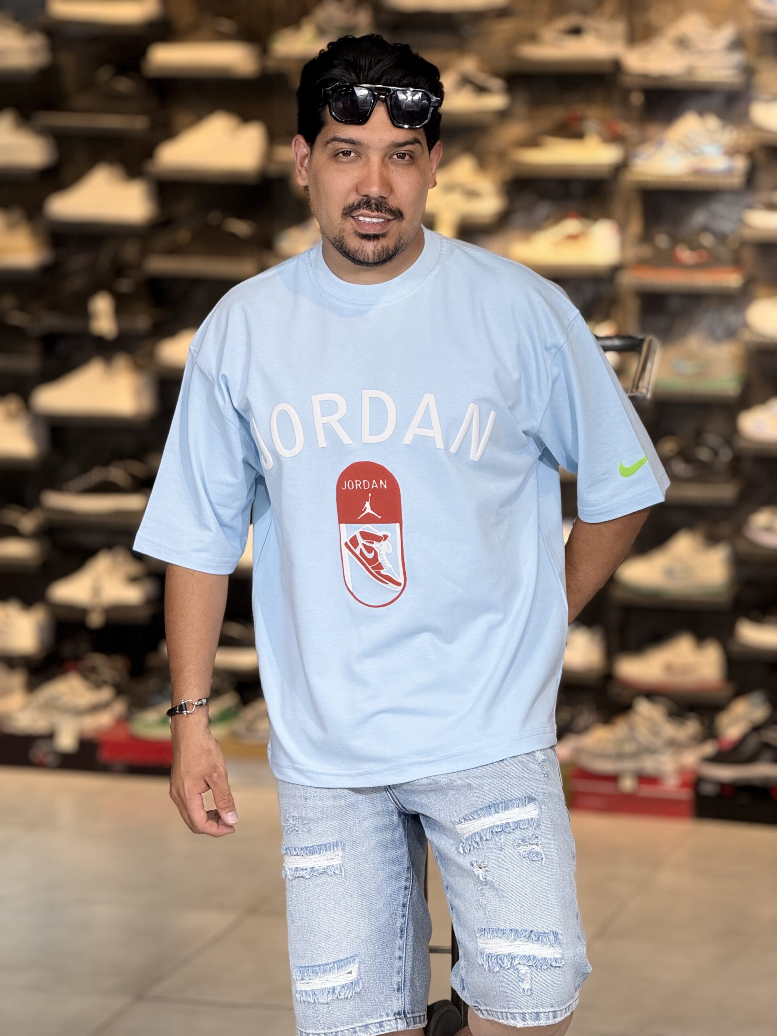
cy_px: 518
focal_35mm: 120
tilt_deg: -6.1
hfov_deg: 12.3
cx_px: 388
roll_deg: -1.6
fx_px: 3591
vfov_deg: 16.4
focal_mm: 15.66
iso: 100
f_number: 2.8
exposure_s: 1/100
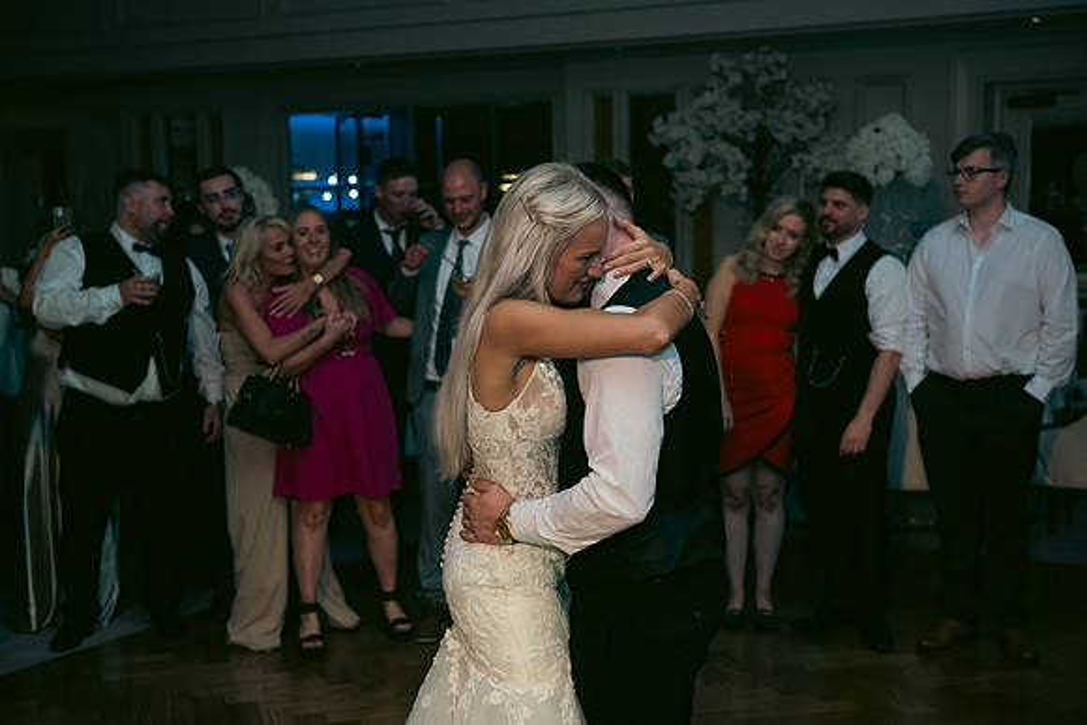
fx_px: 1661
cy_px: 362
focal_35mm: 55
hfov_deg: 36.2
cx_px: 544
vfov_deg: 24.6
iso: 640
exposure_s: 1/160
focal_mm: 55
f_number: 3.5
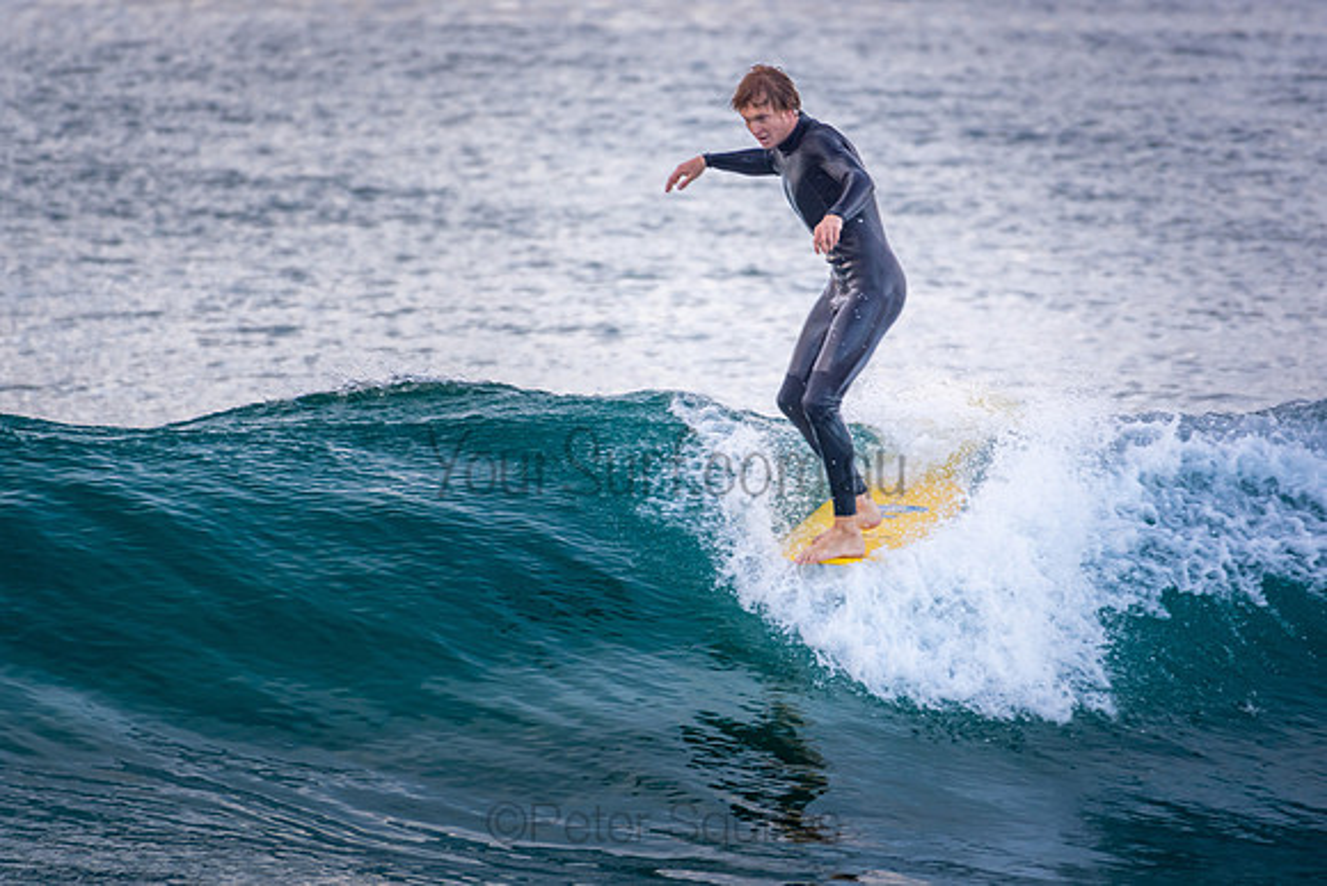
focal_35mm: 750
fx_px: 27651
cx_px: 664
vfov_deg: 1.8
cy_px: 443
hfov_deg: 2.7
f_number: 5.6
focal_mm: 500
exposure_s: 1/400
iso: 360
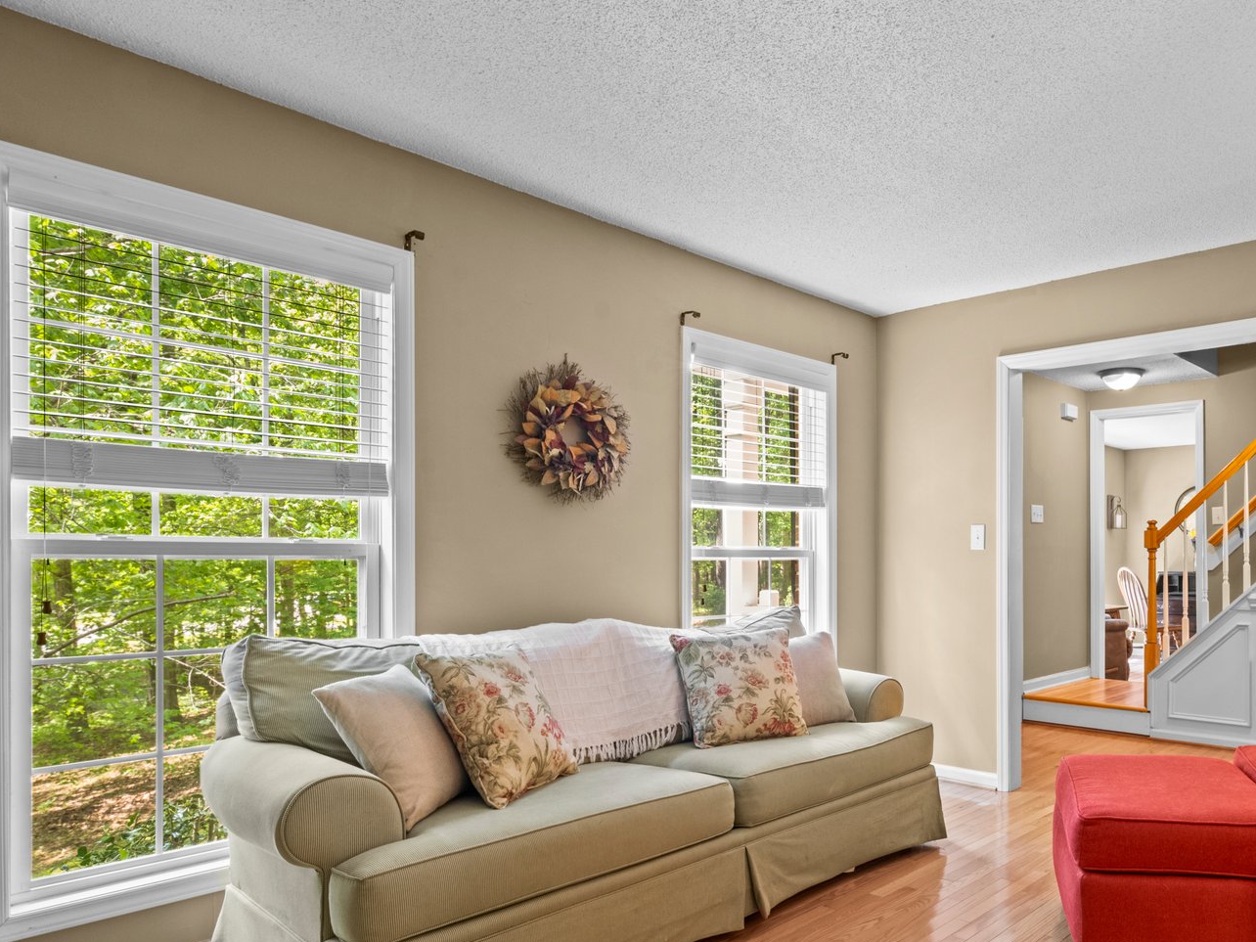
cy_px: 574
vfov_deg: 58.3
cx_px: 897
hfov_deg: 70.3
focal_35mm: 23
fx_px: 835
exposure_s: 1/1.67
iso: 400
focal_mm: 15
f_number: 7.1
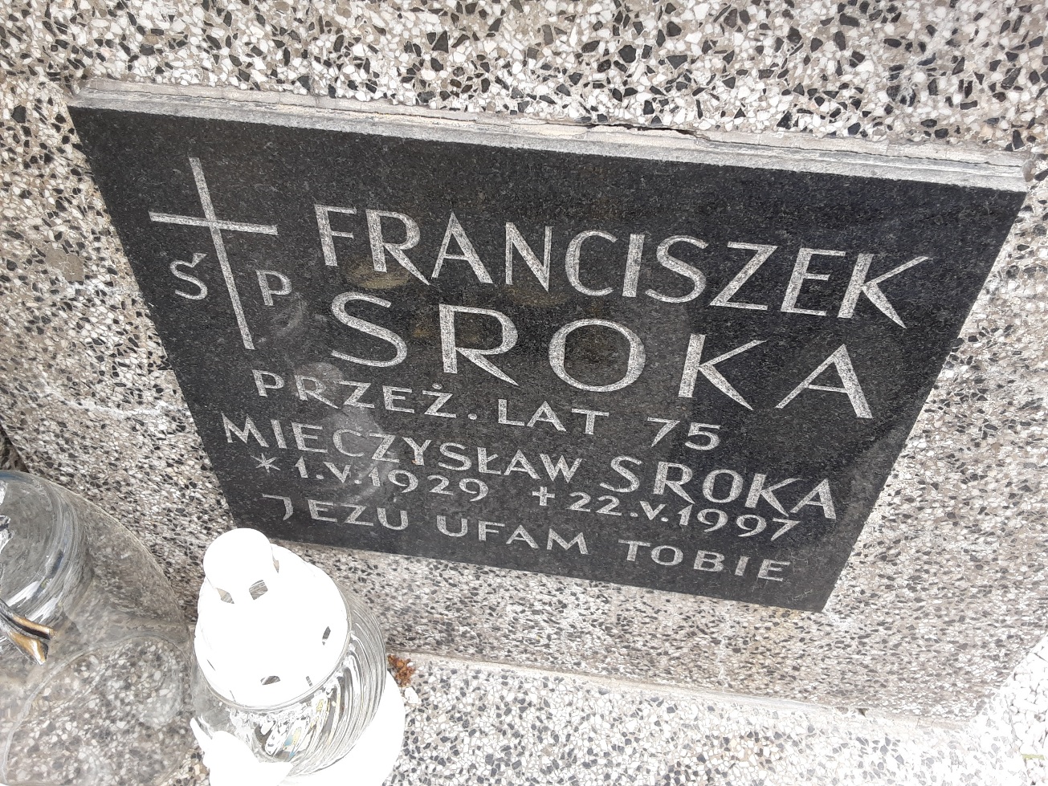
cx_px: 524
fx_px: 848
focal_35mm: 28
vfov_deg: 49.8
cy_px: 393
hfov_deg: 63.4
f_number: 1.9
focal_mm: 2.9
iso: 40
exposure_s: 1/192
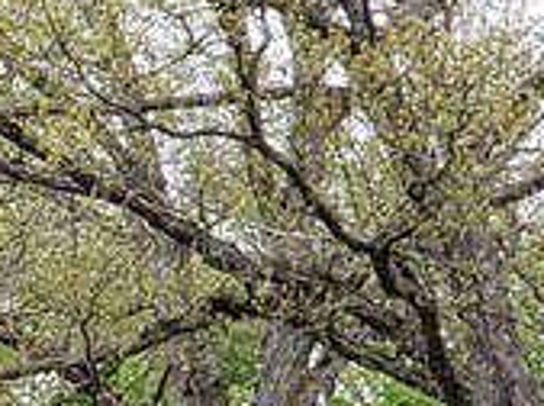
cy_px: 1044
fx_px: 4955
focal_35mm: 316
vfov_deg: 4.6
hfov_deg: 5.9
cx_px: -998
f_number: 2.4
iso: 32
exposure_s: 1/257
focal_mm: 6
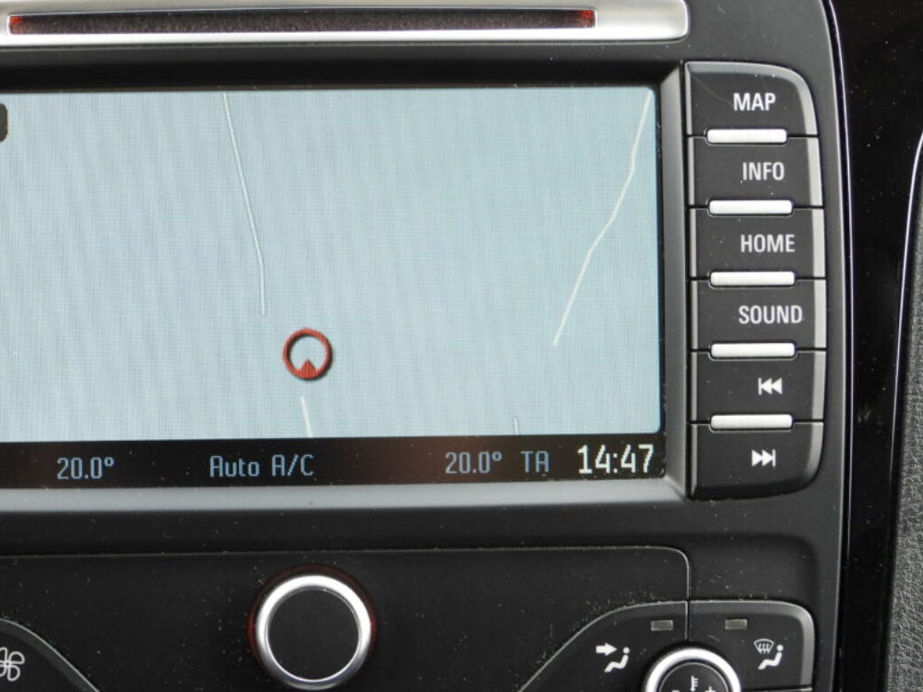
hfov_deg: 16.9
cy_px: 403
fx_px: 3093
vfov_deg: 12.8
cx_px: 263
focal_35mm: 116
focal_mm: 13.5
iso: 160
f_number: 3.5
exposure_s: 1/60
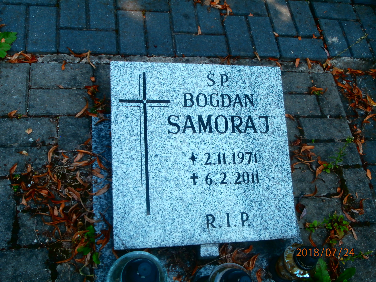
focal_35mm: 38
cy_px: 141
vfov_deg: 37.7
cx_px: 188
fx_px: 413
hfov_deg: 49.0
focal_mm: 6.67
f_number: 3.9
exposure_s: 1/200
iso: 100
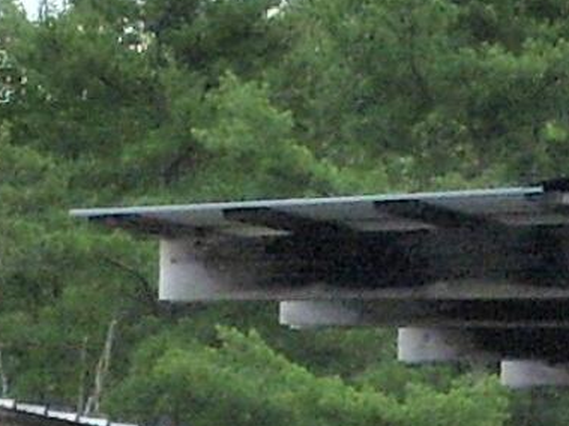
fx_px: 9366
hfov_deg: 3.5
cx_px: 45
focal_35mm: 570
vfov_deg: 2.6
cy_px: 1005
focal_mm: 12
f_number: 3.9
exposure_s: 1/500
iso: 80
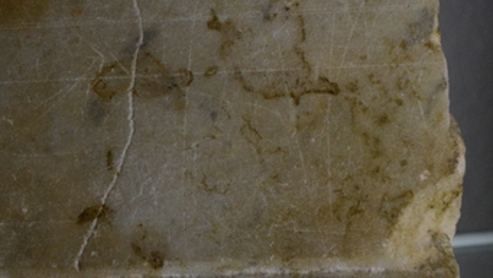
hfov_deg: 12.2
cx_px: 194
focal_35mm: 177
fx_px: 2314
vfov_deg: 6.9
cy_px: 81
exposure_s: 1/400
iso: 2500
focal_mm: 58
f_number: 5
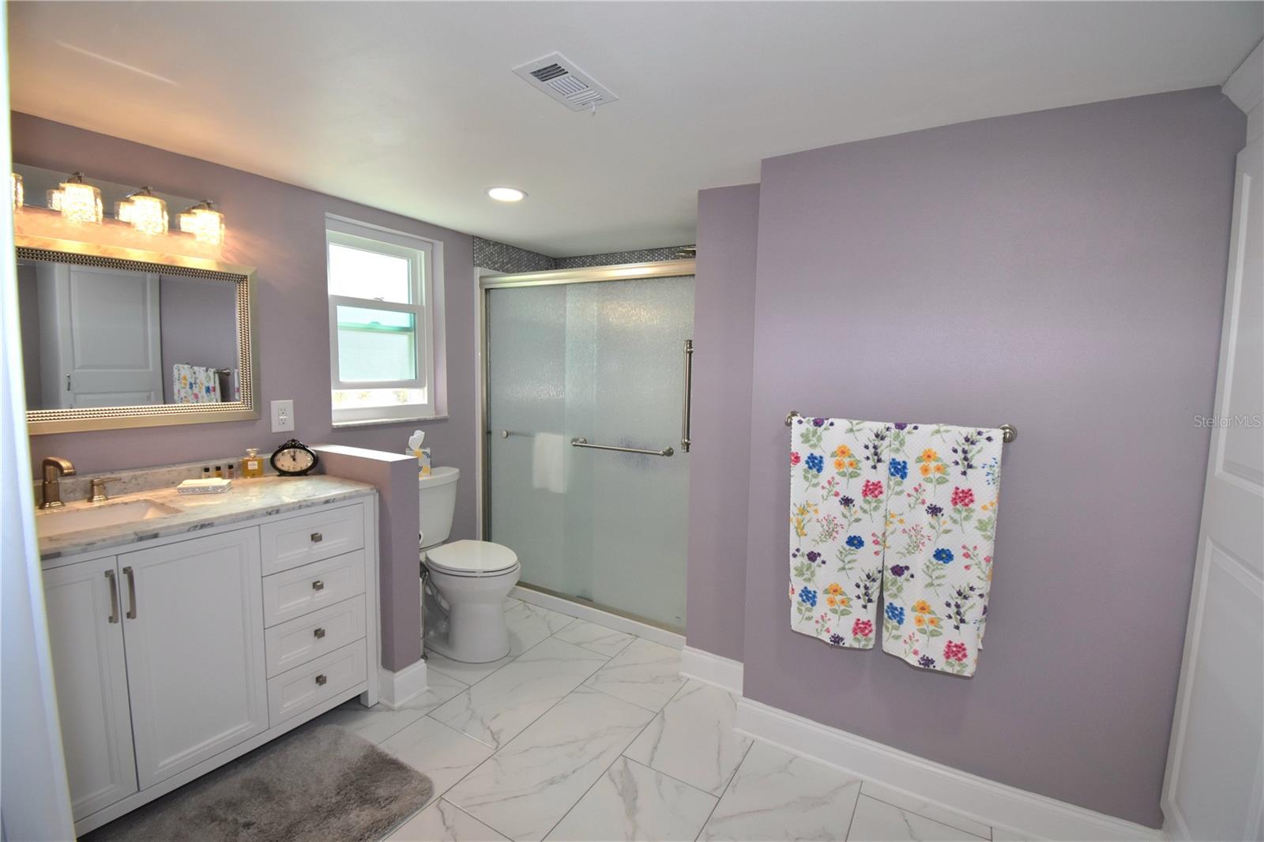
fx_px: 527
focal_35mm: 15
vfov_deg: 77.3
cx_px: 632
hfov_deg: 100.4
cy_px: 421
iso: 400
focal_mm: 10
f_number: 5.6
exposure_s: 1/125
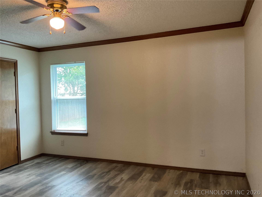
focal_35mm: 29
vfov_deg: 48.2
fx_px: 219
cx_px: 131
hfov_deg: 61.7
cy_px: 98
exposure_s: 1/60
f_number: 1.8
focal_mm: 3
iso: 125
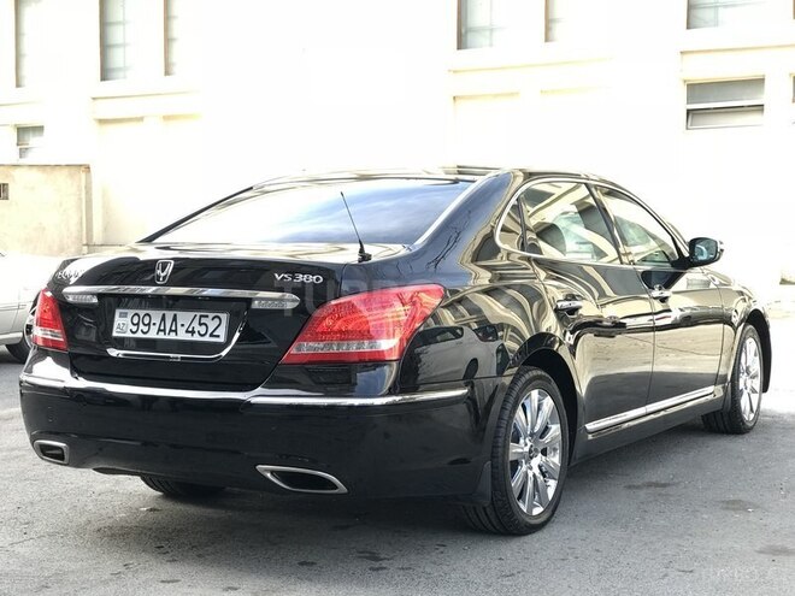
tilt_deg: -4.2
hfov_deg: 33.8
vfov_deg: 25.7
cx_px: 398
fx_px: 1309
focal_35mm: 57
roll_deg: -0.2
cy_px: 298
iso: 20
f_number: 2.8
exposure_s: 1/50
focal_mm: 6.6
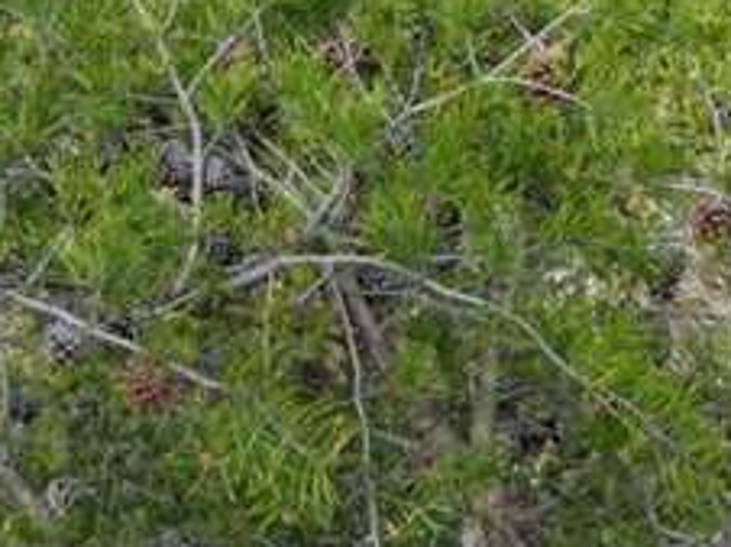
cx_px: 178
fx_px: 2763
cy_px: -388
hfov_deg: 15.0
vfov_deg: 10.7
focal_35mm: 131
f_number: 3.7
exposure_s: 1/250
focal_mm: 6.7
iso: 100
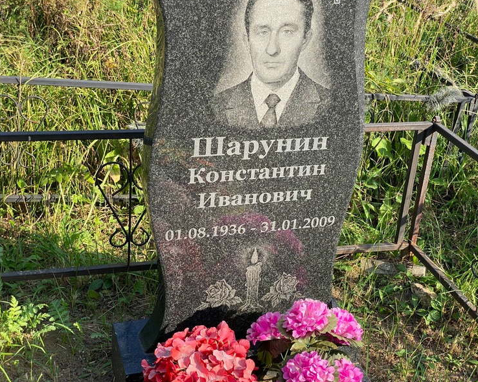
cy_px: 189
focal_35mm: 55
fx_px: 778
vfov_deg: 27.6
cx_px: 258
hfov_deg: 34.1
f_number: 2
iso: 20
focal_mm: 6
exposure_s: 1/558
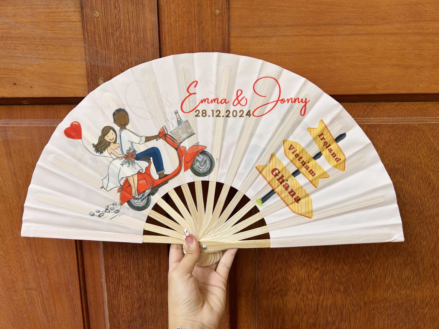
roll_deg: +0.5
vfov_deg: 53.1
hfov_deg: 67.3
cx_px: 220
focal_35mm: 26
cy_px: 164
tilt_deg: -11.2
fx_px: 330
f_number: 1.5
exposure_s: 1/687
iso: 50
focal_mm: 5.7
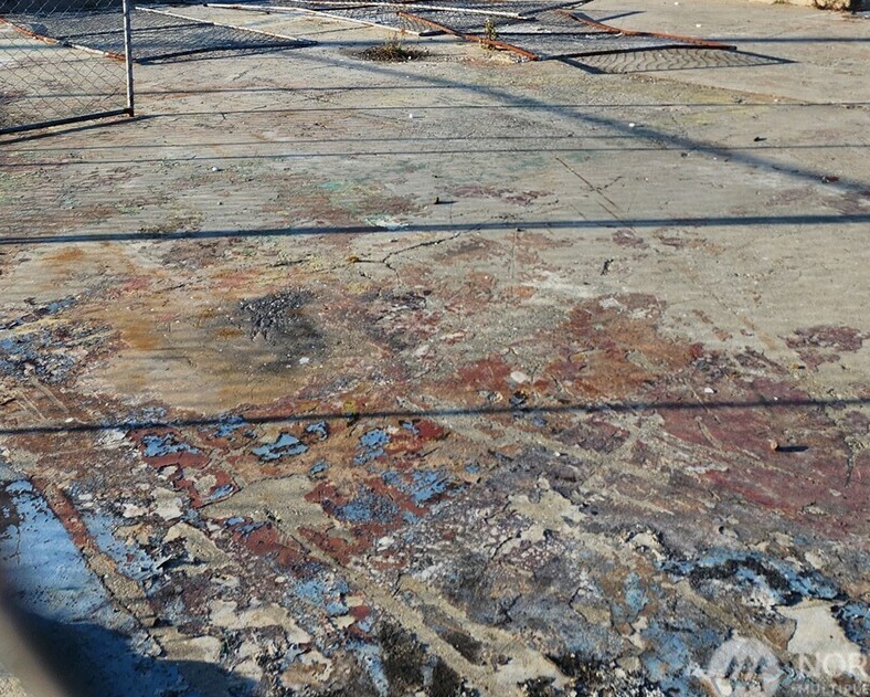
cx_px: 449
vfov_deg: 32.2
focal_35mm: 41
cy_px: -71
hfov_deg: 44.8
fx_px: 1056
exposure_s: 1/684
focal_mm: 6.4
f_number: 1.8
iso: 12
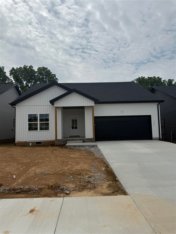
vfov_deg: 71.6
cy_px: 117
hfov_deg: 56.8
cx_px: 88
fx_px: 163
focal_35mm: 24
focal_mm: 6.76
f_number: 1.78
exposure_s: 1/14286
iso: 80
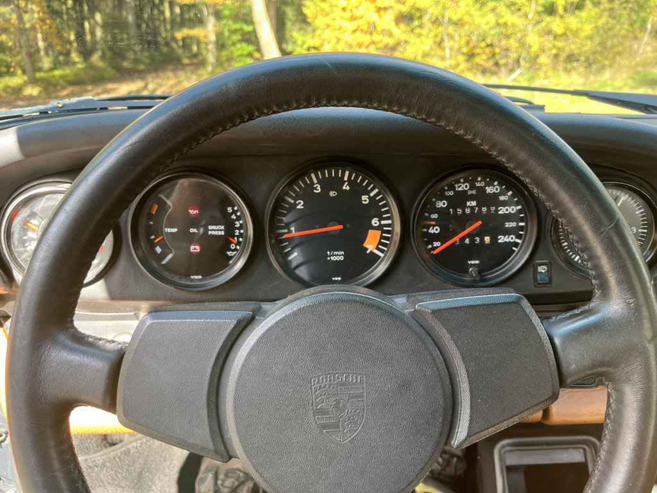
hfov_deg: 67.3
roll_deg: -0.1
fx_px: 493
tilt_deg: -18.0
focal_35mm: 26
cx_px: 328
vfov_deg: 53.1
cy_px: 246
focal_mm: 5.1
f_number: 1.6
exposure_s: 1/121
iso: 100
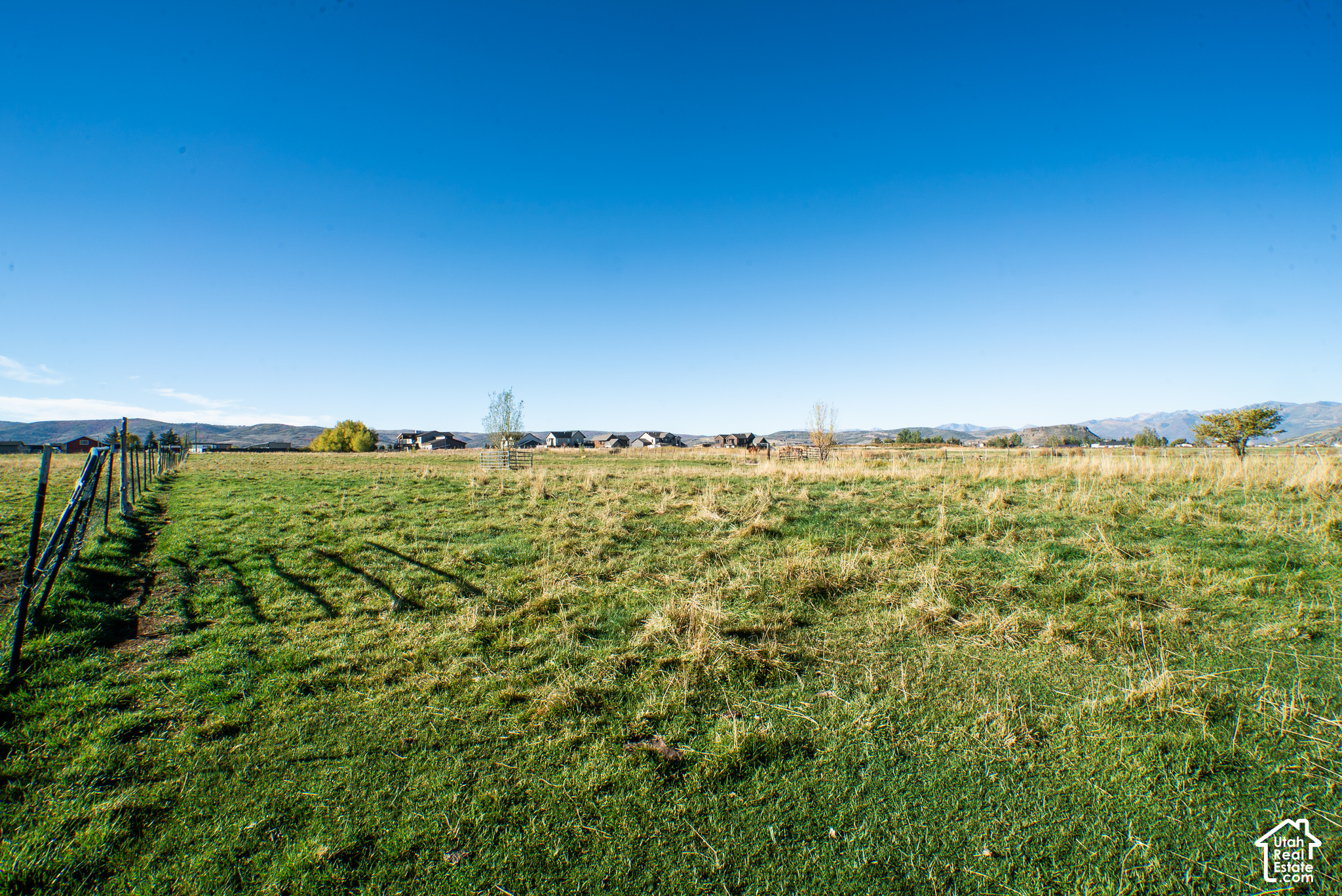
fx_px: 597
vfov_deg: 73.8
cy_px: 448
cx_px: 671
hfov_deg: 96.7
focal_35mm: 16
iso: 125
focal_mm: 16
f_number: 16
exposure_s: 1/80
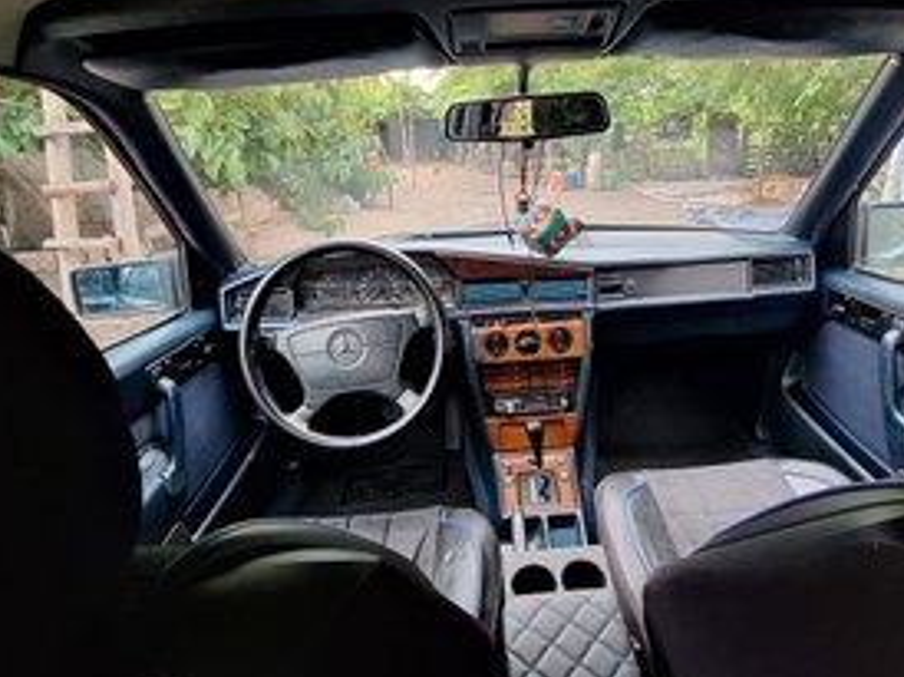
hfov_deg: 84.2
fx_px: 496
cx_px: 515
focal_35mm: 19
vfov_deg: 68.6
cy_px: 350
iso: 160
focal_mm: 1.74
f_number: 2.2
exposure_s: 1/50
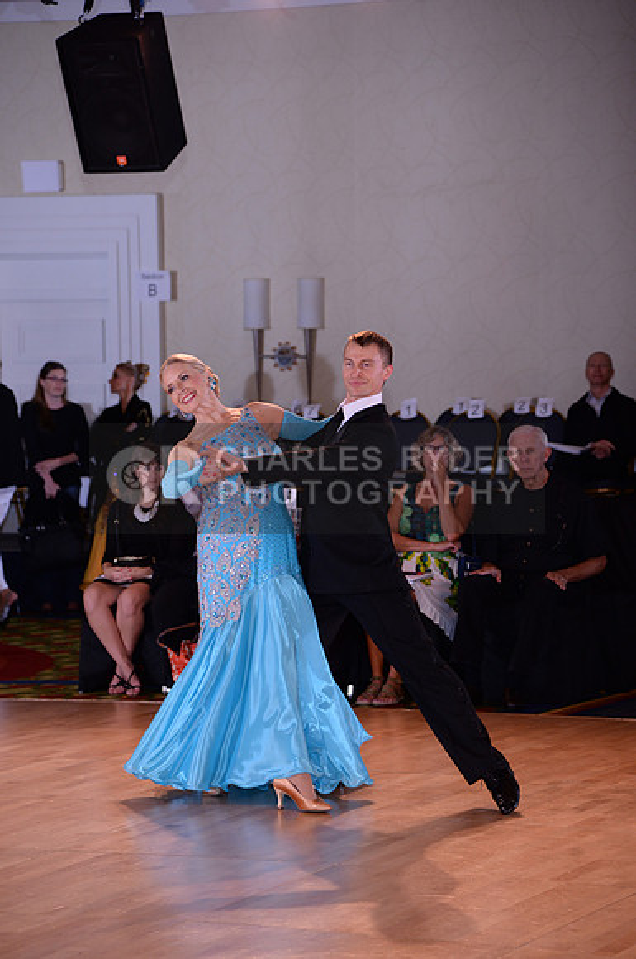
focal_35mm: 120
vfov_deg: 17.1
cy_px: 480
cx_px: 318
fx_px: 3189
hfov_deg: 11.4
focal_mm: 120
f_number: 4.5
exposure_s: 1/250
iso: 1250
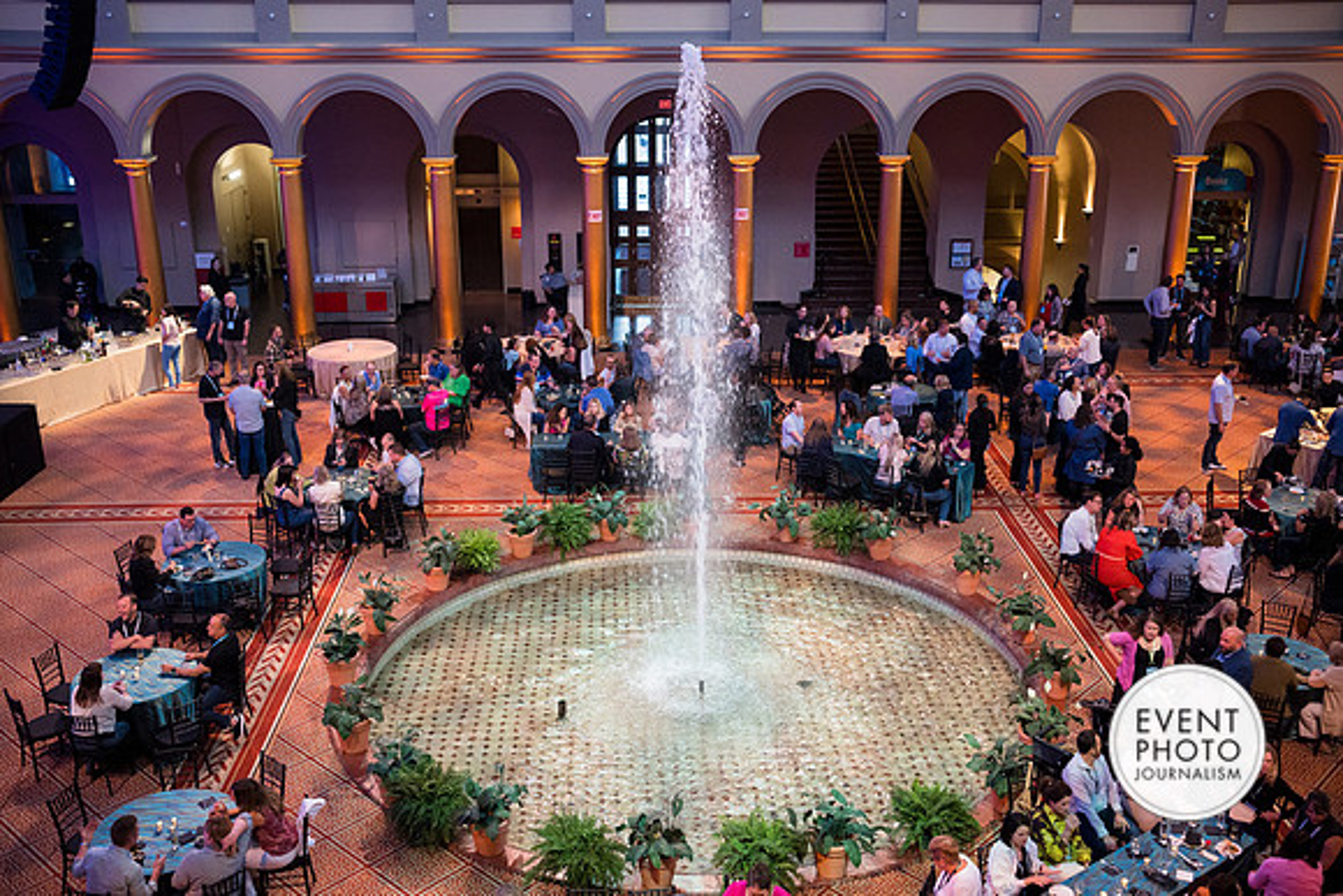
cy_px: 448
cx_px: 672
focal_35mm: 36
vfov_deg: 37.3
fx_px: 1329
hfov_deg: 53.6
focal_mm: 35
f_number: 2.8
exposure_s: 1/125
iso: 2000
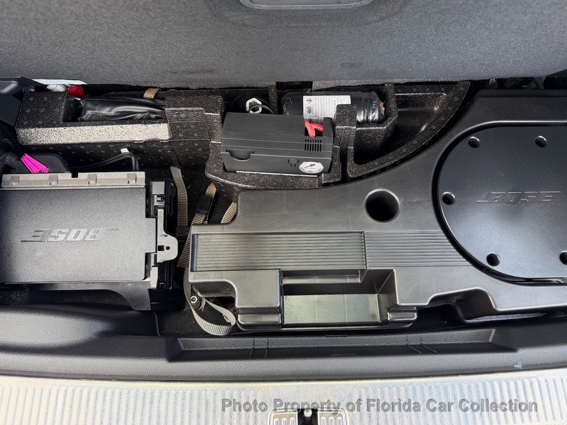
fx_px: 393
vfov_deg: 56.8
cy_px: 212
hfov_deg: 71.6
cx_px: 284
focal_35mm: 24
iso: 200
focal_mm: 6.76
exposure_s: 1/176
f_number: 1.78
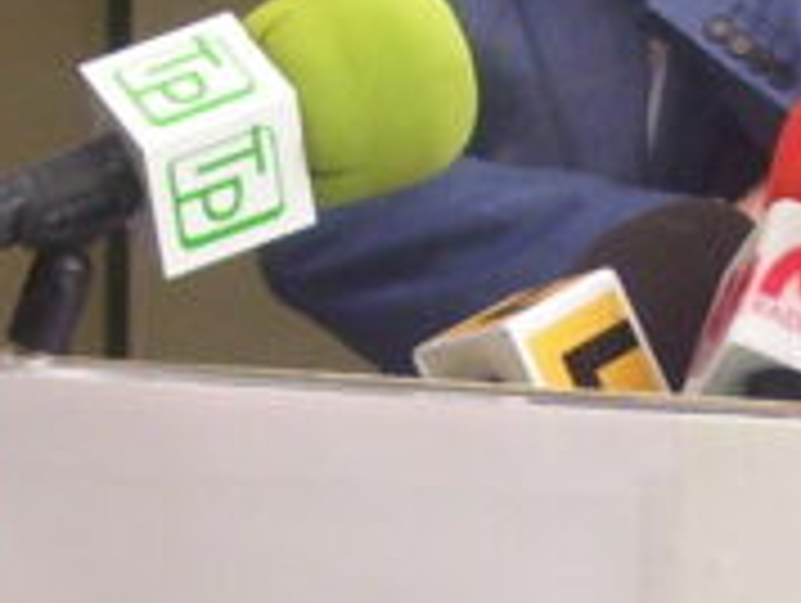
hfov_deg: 6.4
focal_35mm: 307
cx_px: 594
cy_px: 414
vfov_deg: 4.9
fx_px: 7113
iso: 160
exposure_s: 1/30
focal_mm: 9.4
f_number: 3.4
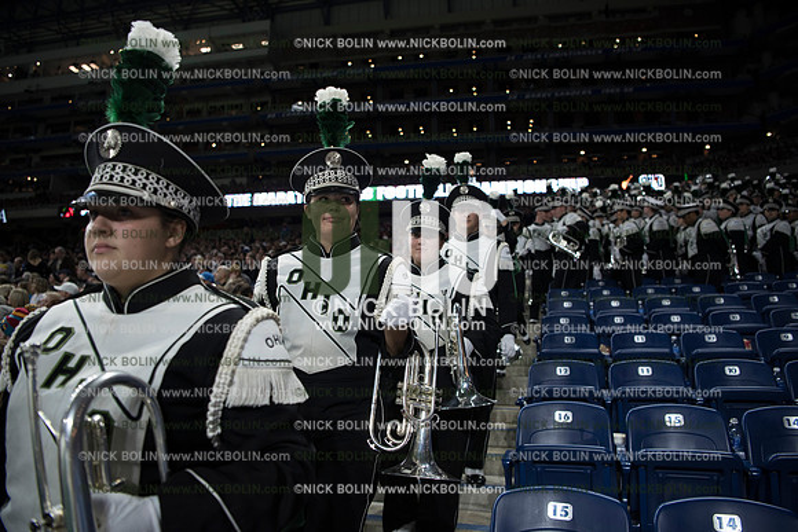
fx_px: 532
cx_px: 399
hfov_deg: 73.7
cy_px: 266
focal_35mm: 24
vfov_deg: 53.2
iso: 1250
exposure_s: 1/640
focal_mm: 24
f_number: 2.8
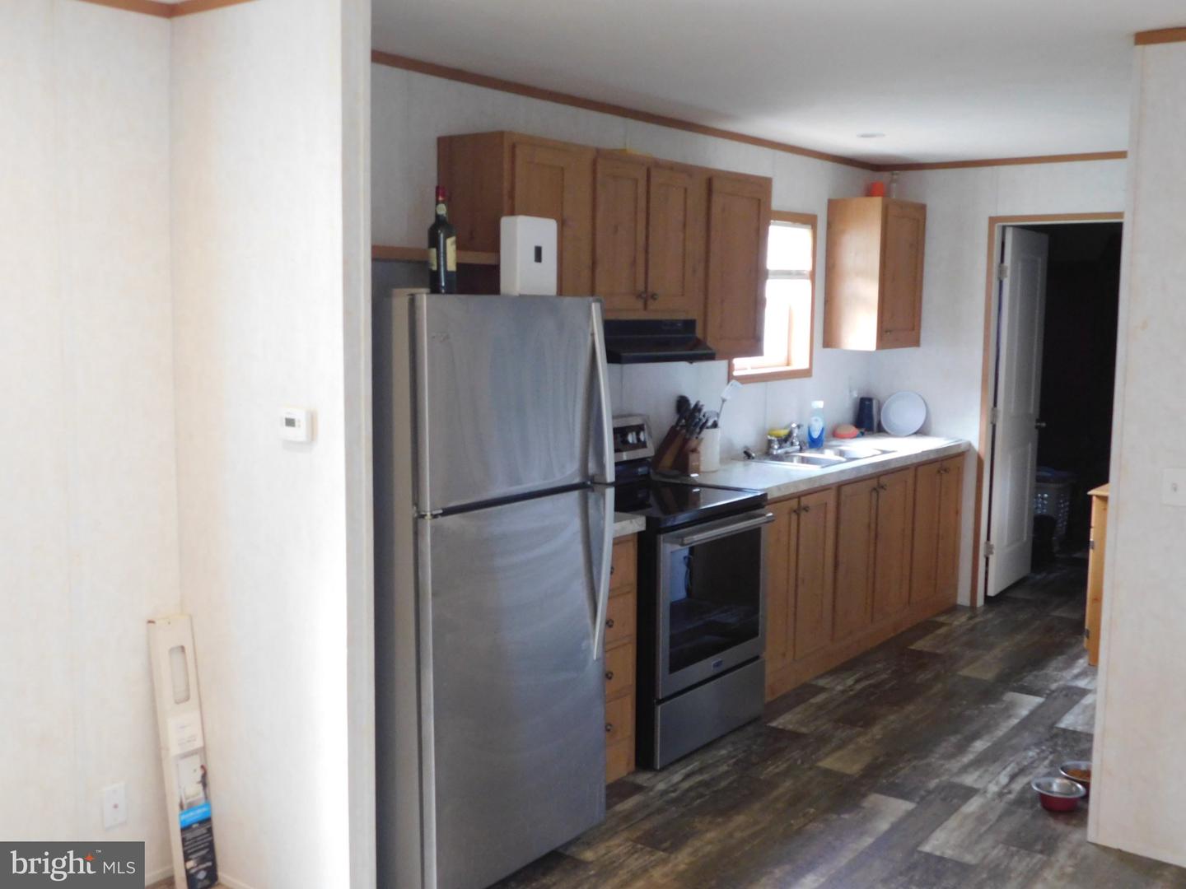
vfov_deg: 39.7
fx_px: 1233
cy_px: 444
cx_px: 593
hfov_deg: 51.4
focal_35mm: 36
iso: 400
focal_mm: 6.3
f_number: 3.5
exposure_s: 1/20
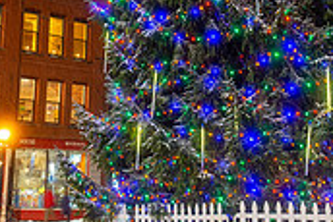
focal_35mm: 81
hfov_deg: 24.9
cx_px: 118
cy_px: -74
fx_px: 750
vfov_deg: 15.9
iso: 1000
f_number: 6.3
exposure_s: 1/2.5
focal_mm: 24
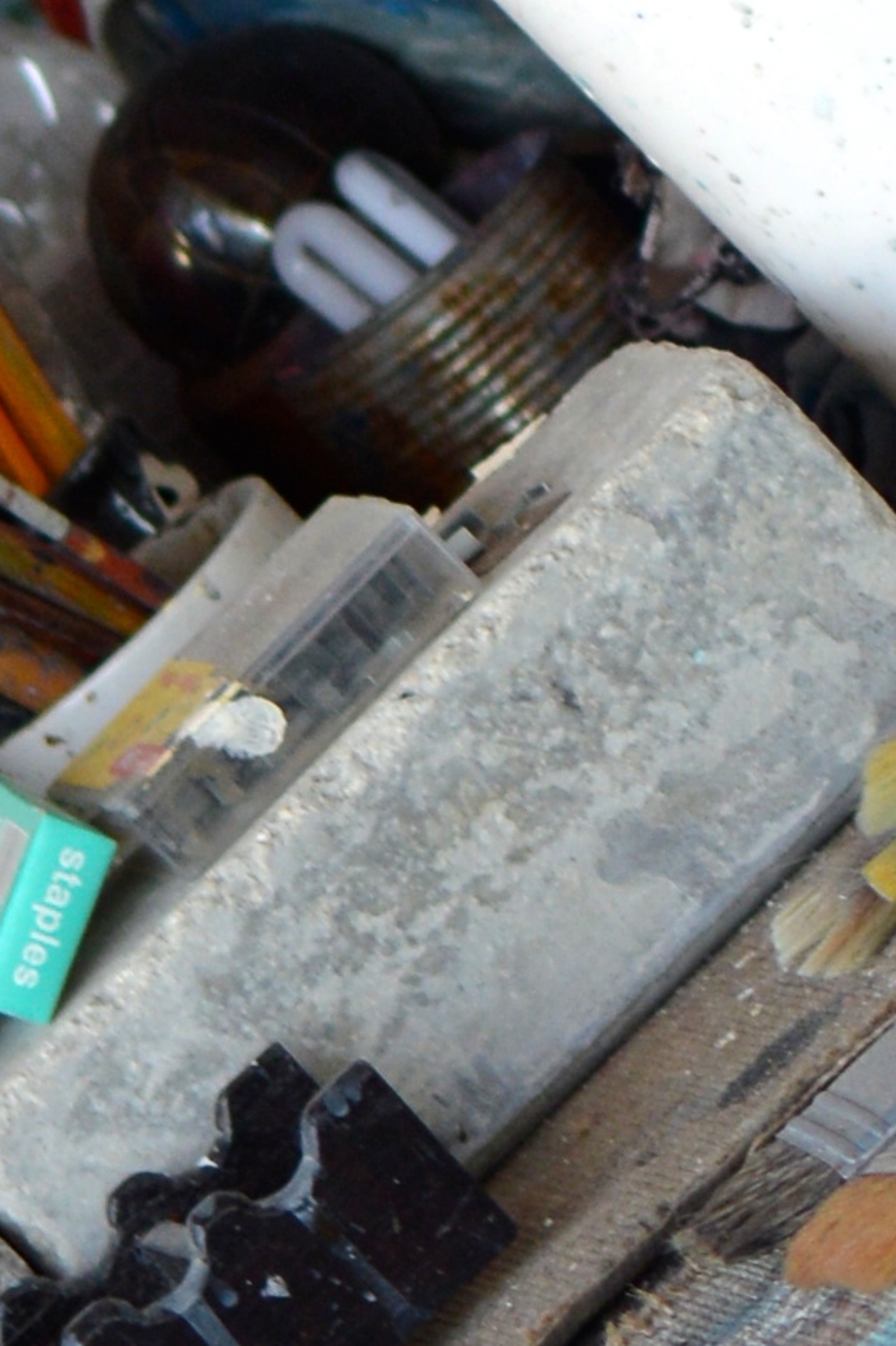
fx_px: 17340
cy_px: -1594
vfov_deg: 4.4
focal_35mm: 464
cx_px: 2375
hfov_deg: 2.9
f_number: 2.8
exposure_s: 1/640
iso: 200
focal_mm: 50
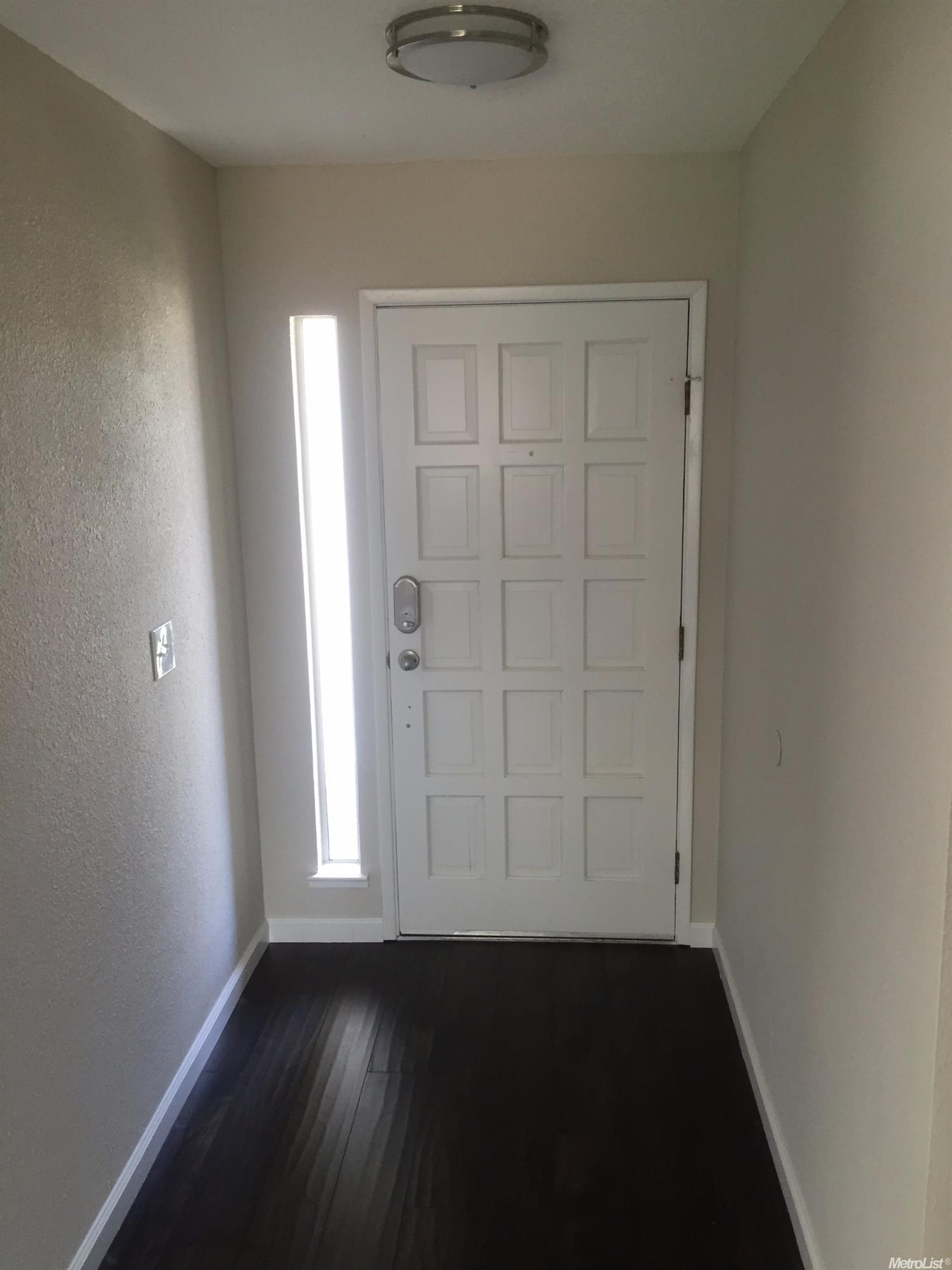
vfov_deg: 61.7
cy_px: 635
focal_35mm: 29
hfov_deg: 48.2
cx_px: 476
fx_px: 1063
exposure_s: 1/30
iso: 100
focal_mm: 4.15
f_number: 2.2
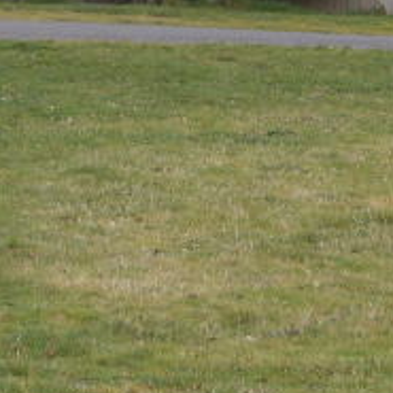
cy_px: -70
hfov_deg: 6.7
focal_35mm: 260
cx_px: 268
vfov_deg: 6.7
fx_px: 3340
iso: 50
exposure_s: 1/45
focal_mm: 14.1
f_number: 4.2
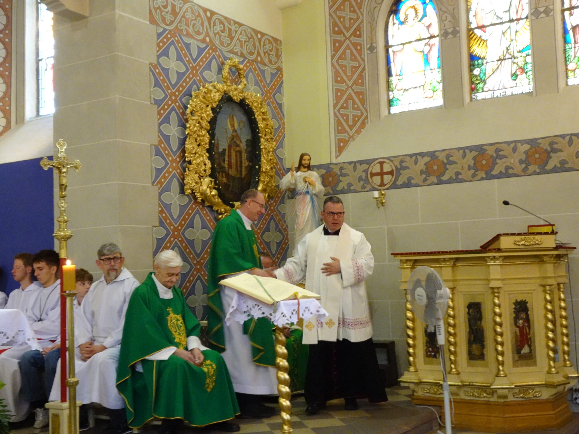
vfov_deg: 32.9
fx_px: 736
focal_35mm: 44
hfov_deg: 42.9
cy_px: 217
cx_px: 290
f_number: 4.5
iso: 800
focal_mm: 7.29
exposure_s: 1/20
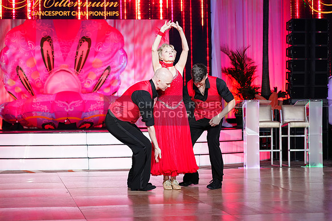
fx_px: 969
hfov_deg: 19.5
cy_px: 110
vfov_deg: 13.0
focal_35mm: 105
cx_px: 166
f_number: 4
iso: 2500
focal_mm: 105
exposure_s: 1/400
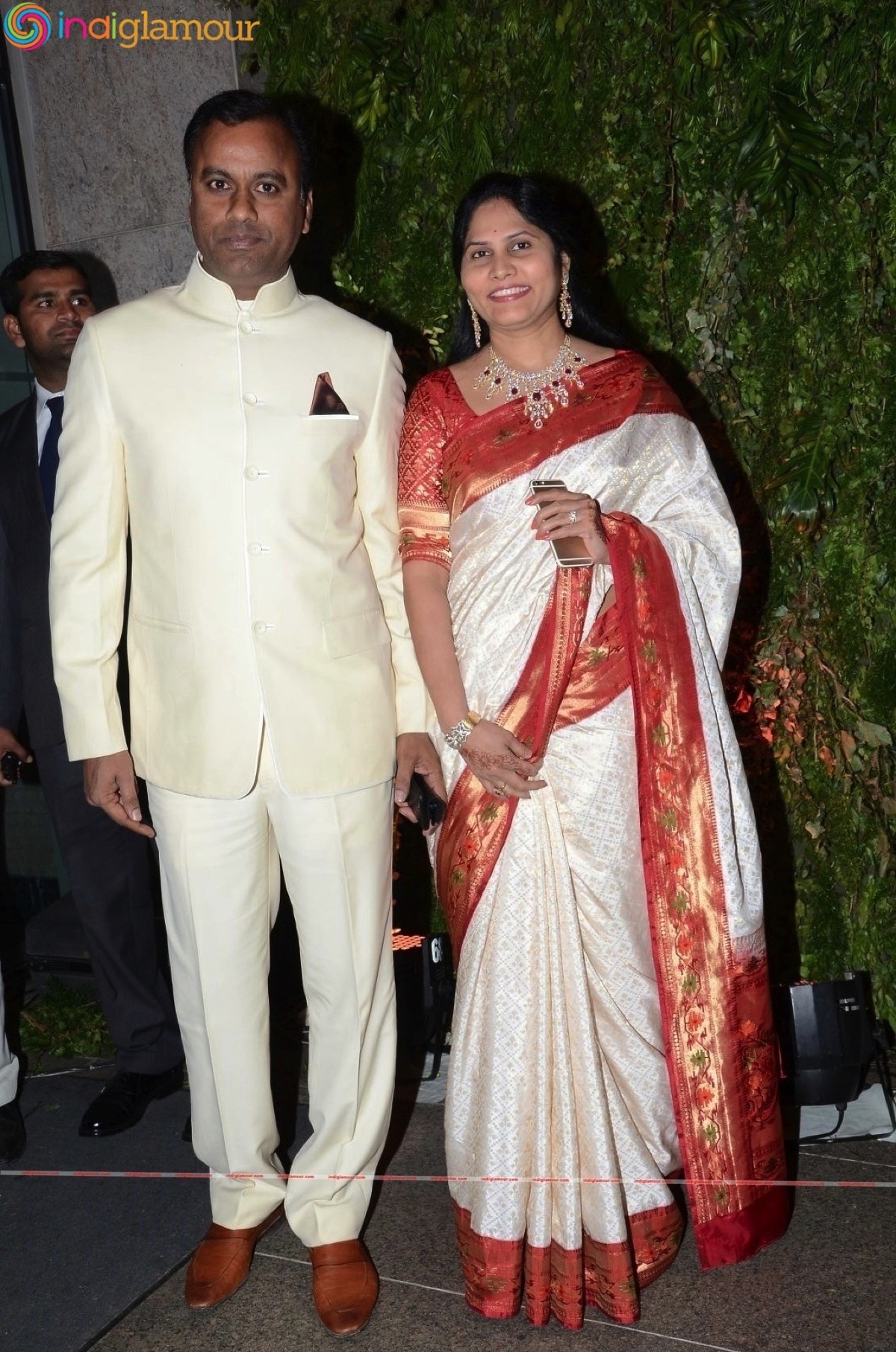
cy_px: 676
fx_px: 1406
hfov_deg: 35.4
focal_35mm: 38
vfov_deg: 51.4
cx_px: 448
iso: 500
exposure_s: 1/125
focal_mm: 25
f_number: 8
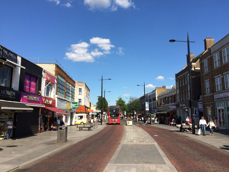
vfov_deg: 48.2
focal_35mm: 29
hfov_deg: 61.7
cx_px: 114
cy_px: 86
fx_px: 192
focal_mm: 4.15
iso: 32
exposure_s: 1/2283
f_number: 2.2
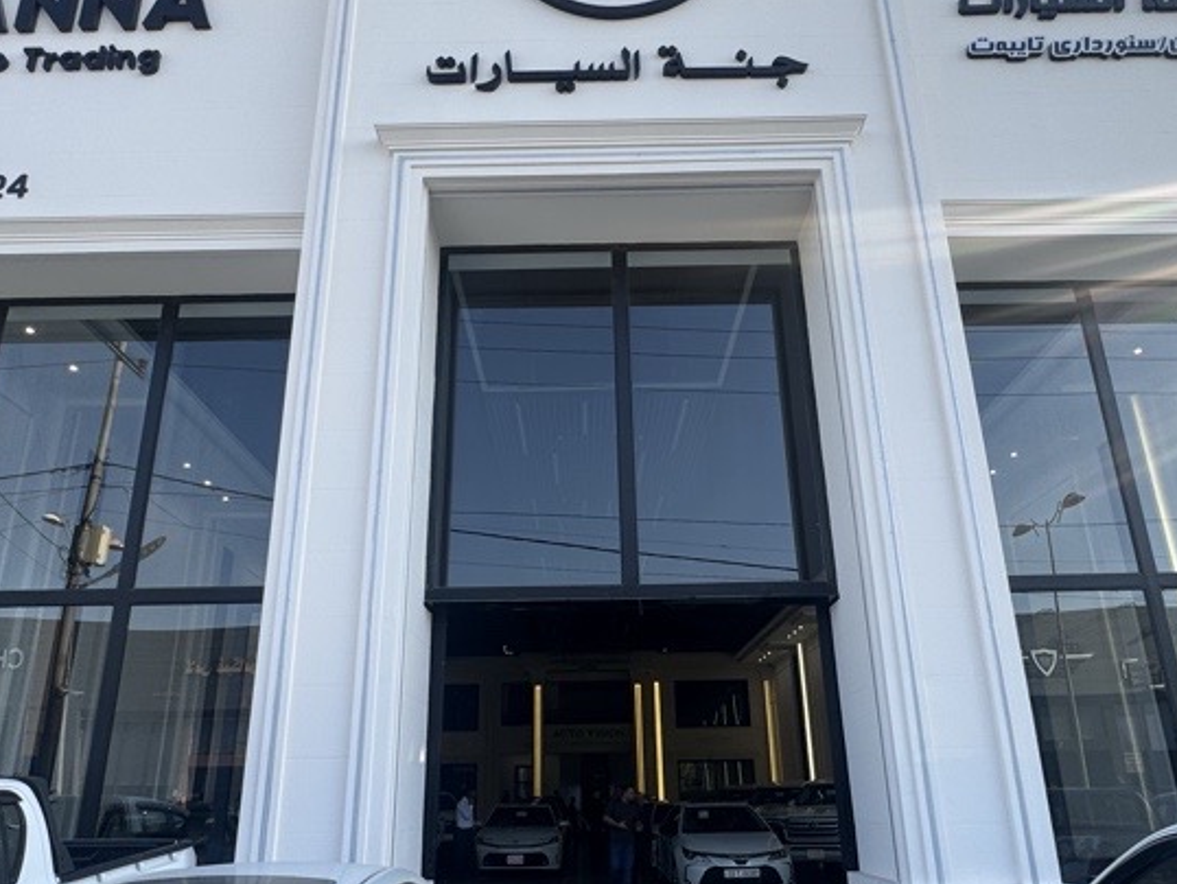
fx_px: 884
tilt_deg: +20.7
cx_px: 582
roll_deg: +1.6
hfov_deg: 67.3
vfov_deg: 53.0
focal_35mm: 26
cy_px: 497
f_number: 2.2
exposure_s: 1/433
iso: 40
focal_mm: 2.22
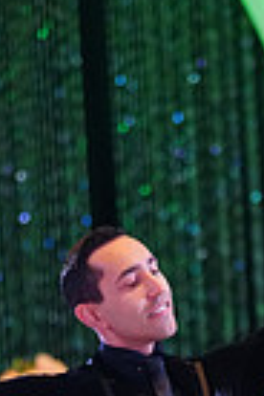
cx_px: 257
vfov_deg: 3.5
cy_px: 631
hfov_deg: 2.3
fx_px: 6522
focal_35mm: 593
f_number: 2.8
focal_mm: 141
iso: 5000
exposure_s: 1/400
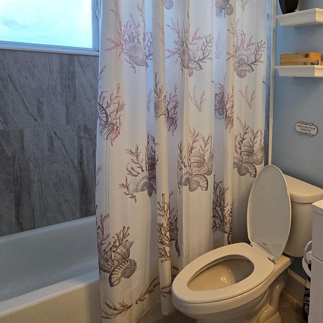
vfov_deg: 59.5
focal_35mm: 26
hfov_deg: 53.0
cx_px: 294
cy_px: 107
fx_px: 274
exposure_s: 1/120
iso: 100
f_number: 2.2
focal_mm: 2.2
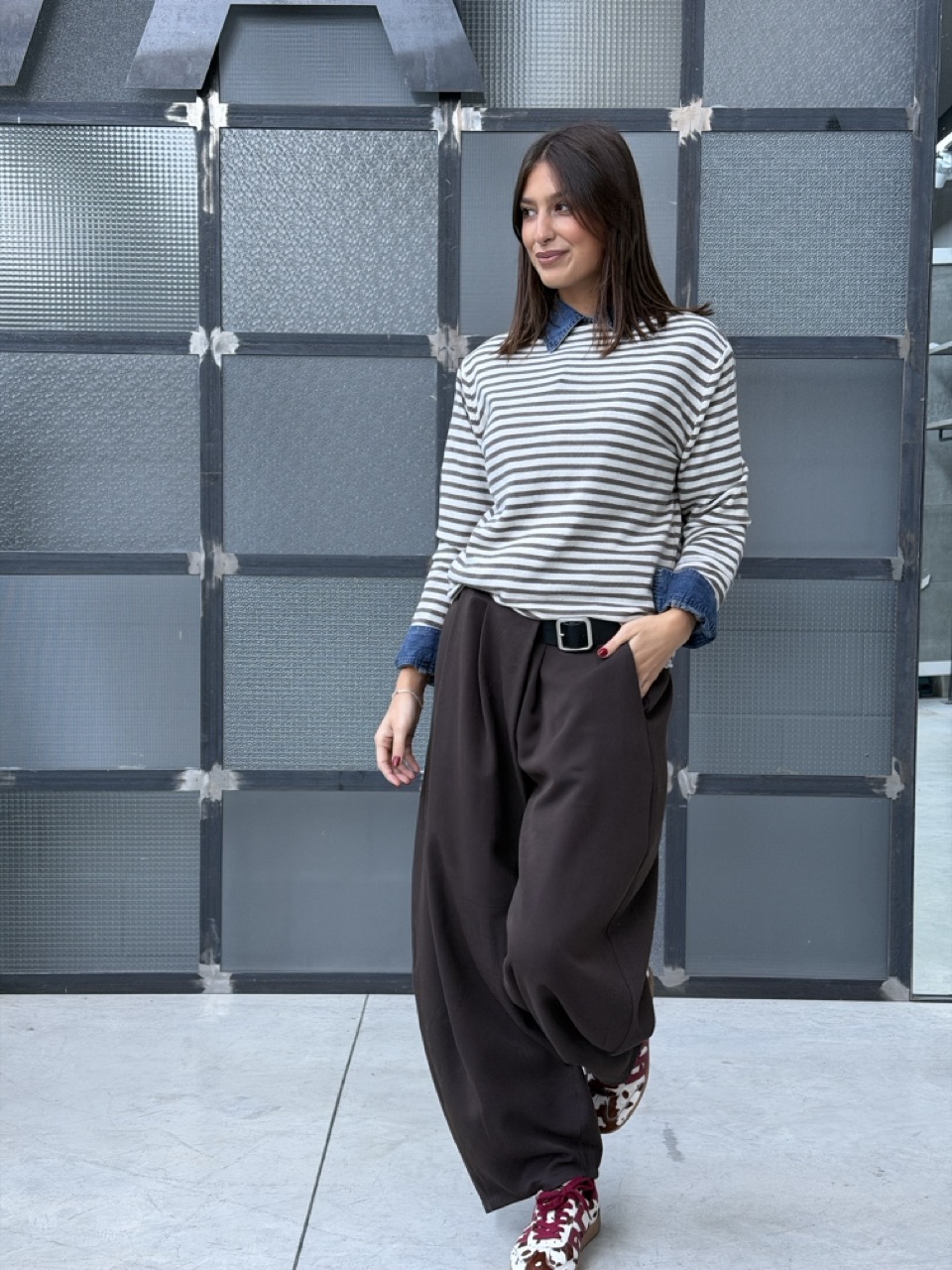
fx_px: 1760
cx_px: 476
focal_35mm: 48
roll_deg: +0.3
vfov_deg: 39.7
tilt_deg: -3.5
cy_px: 635
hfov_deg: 30.3
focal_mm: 6.76
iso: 250
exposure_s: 1/60
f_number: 1.78
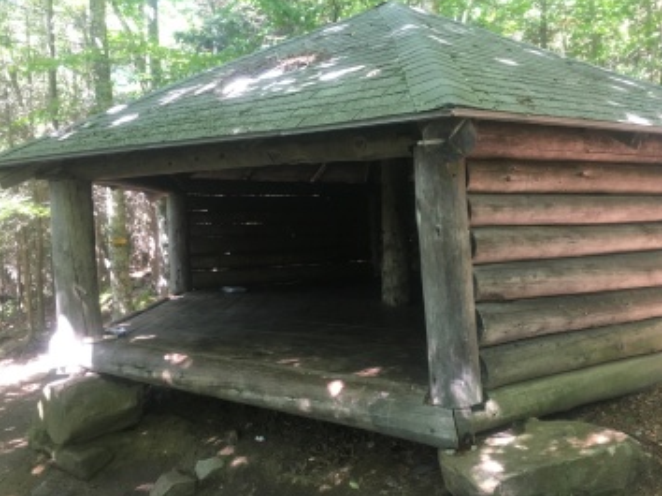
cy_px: 243
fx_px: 573
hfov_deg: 60.0
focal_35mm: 30
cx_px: 340
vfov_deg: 46.7
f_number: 2.2
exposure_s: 1/30
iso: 125
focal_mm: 4.15
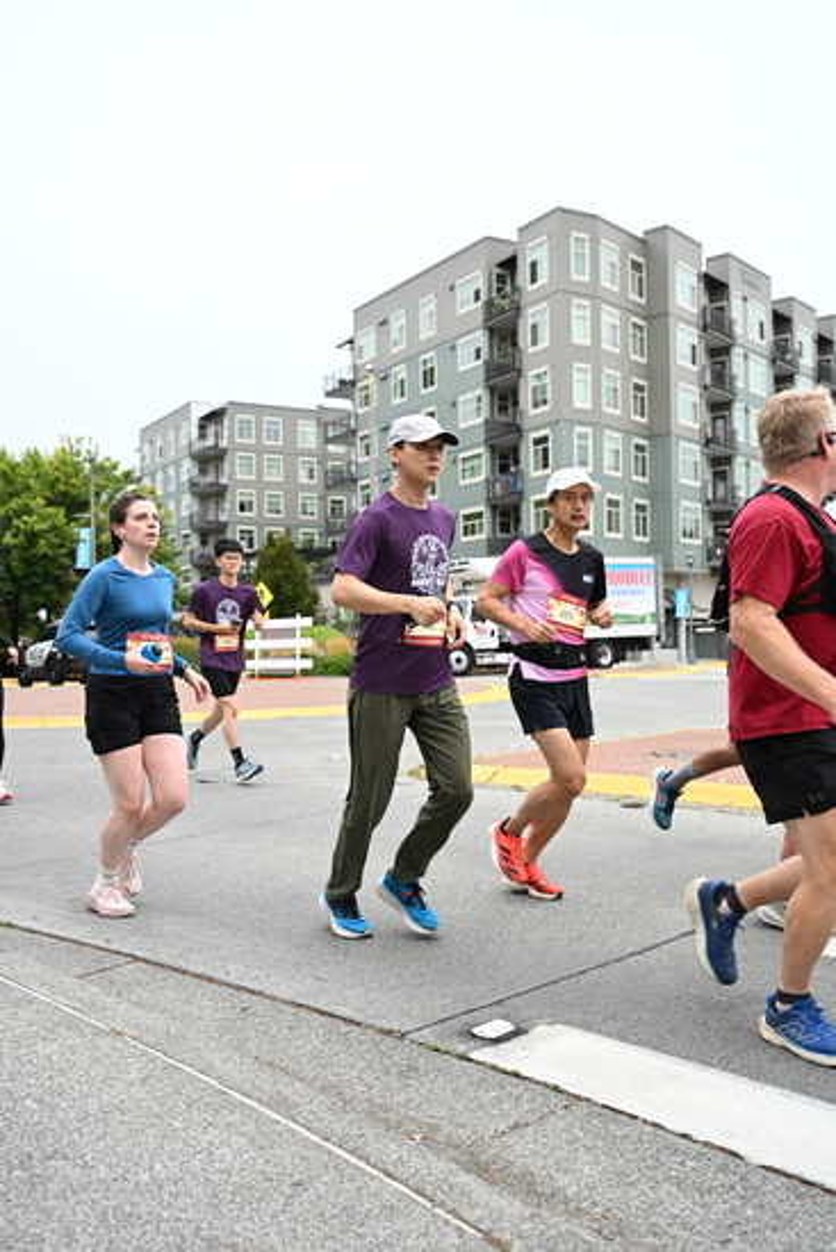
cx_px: 418
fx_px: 1166
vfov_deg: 56.5
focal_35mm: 34
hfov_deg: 39.4
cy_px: 626
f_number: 4
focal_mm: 33.5
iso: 1600
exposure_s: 1/800
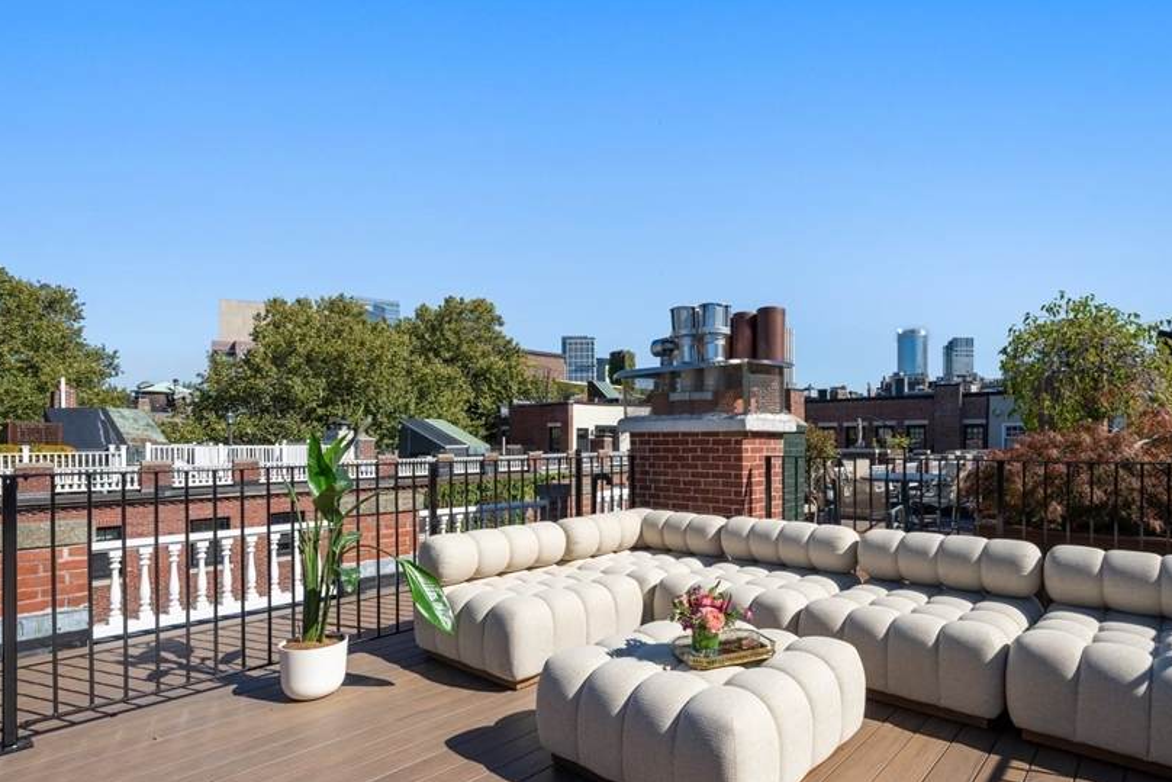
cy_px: 446
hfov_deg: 86.0
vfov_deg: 64.3
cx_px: 690
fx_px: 619
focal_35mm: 19
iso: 500
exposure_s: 1/1000
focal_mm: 15
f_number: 9
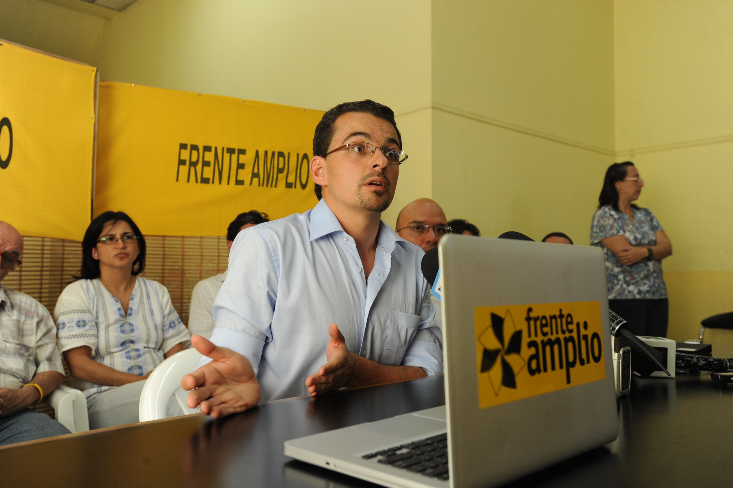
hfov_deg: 58.7
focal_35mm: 32
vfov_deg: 41.1
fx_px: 651
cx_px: 366
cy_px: 244
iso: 1250
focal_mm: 32
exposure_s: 1/60
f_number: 5.6
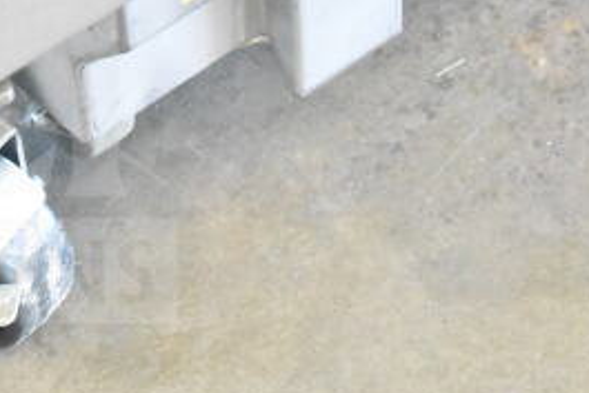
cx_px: -73
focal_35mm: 190
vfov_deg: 7.2
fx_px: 3113
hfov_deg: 10.7
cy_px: 148
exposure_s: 1/100
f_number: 5.6
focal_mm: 55
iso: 18000
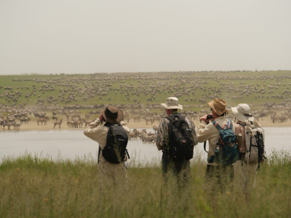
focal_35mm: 300
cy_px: 109
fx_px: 2522
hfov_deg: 6.6
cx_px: 146
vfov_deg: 5.0
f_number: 6.3
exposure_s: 1/500
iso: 200
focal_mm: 150
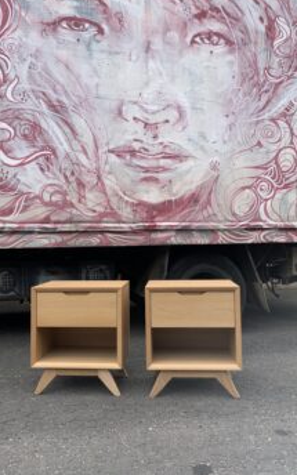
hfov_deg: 39.4
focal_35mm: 32
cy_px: 235
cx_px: 140
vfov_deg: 59.7
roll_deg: +0.2
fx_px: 414
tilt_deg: +3.6
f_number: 1.8
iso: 25
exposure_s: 1/894
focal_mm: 4.25
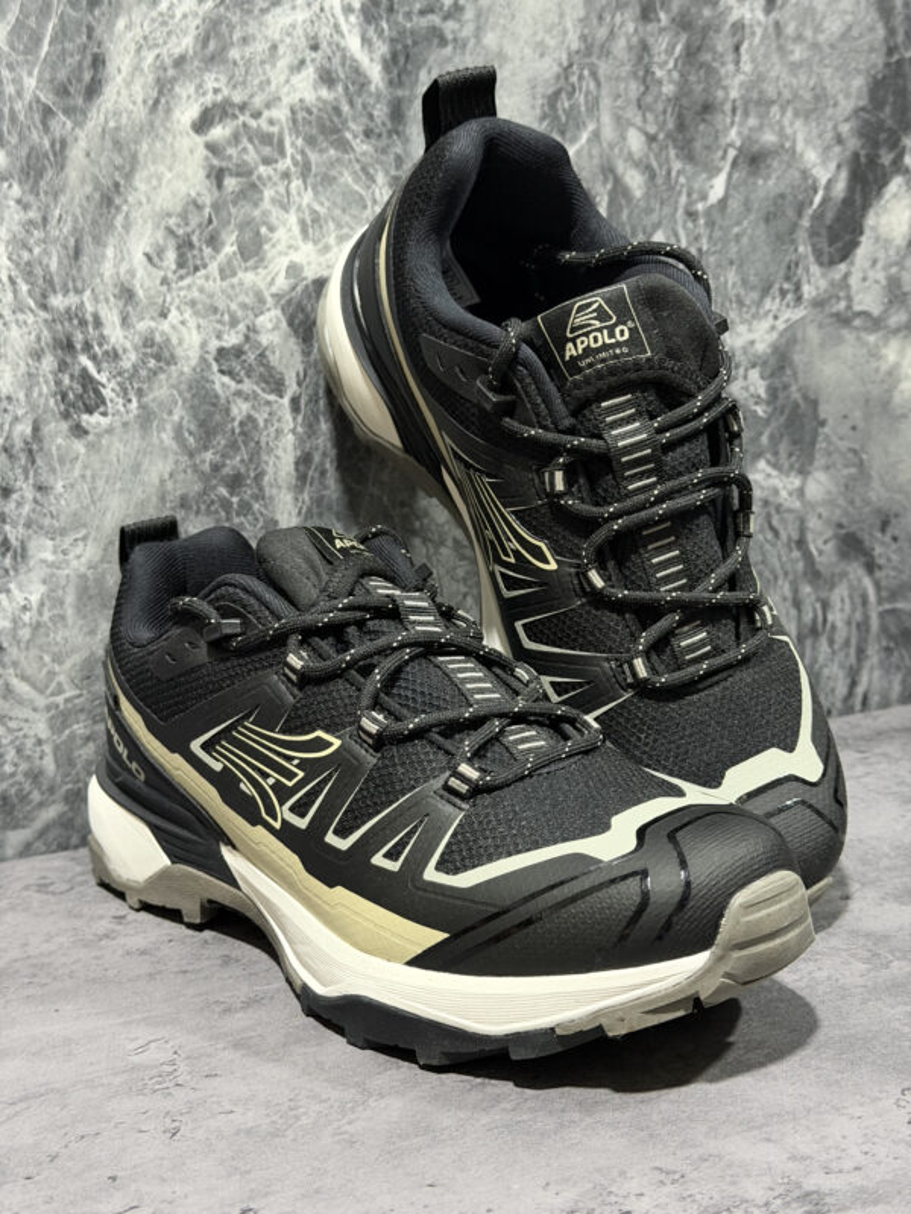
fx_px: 1684
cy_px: 607
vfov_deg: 39.7
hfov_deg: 30.3
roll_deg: +1.7
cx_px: 456
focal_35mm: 48
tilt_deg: -11.3
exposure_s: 1/30
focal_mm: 6.76
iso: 640
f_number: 1.78
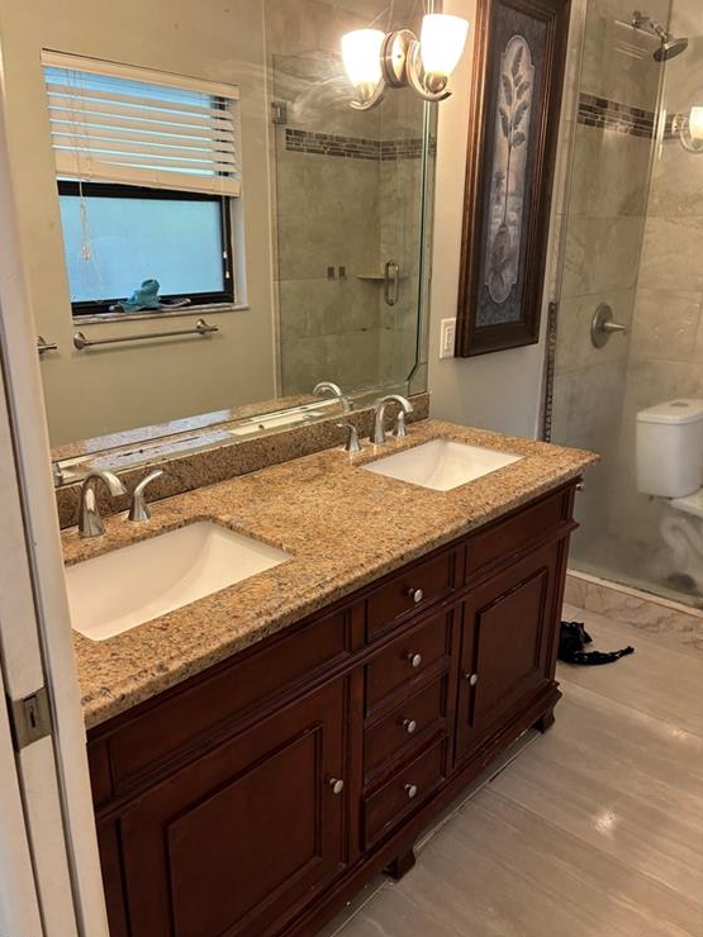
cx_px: 343
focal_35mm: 27
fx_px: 731
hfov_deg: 51.3
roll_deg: -1.7
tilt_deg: -18.4
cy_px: 466
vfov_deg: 65.3
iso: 250
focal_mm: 5.96
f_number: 1.6
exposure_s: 1/60
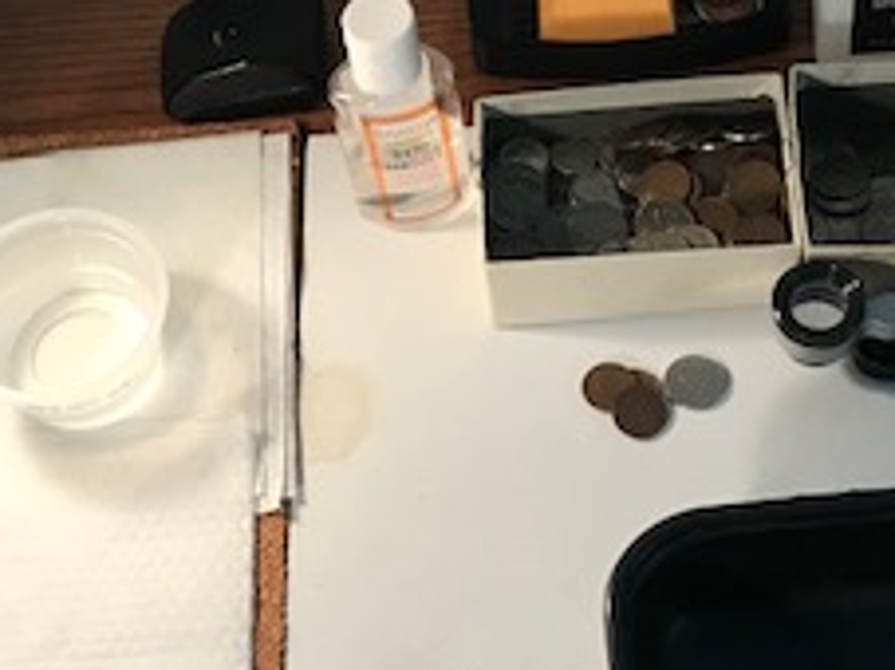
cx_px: 481
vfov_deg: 18.6
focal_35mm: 79
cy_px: 315
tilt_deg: -58.4
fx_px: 2041
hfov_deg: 24.7
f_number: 1.8
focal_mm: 3.99
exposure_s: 1/30
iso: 25
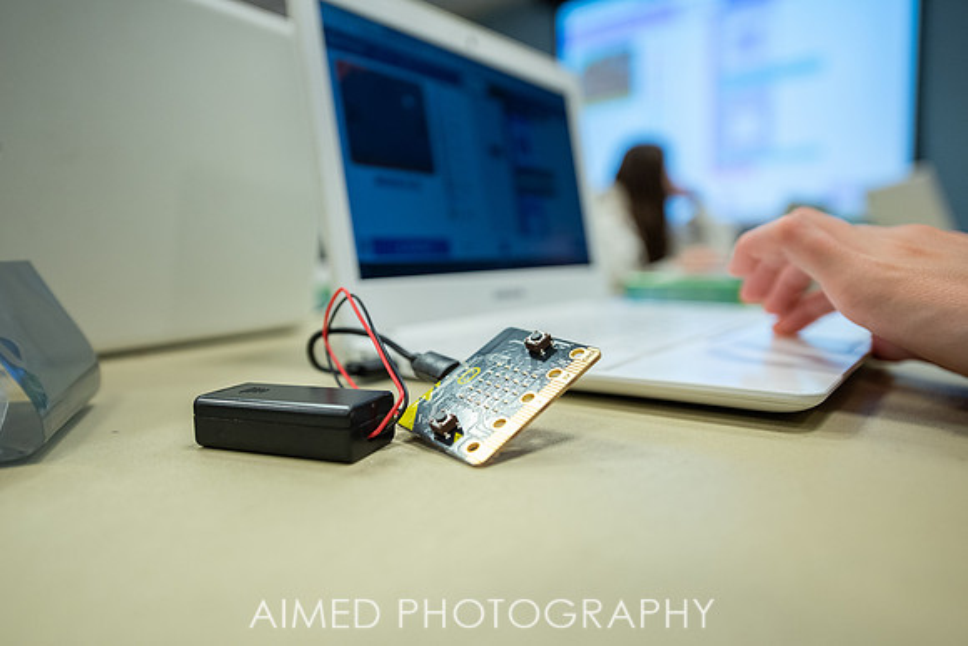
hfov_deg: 71.4
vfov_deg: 51.2
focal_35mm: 25
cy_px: 323
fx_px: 674
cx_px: 472
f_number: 2.8
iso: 1250
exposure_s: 1/250
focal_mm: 24
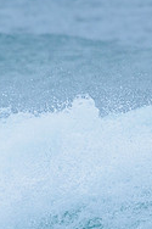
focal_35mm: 1941
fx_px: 12315
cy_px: 138
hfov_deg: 0.7
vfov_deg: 1.1
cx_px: 298
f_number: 5.6
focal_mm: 500
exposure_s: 1/2000
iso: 800
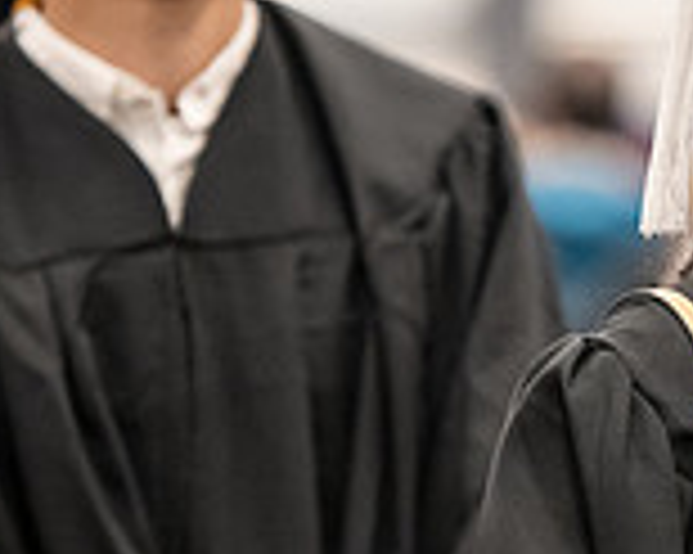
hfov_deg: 3.8
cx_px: 950
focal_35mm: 514
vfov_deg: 3.0
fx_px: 10536
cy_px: 254
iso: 3200
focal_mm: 145
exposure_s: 1/200
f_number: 3.2
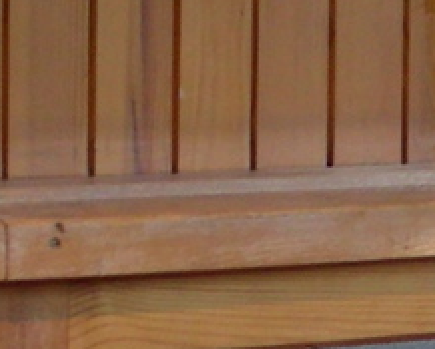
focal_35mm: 379
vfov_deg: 4.1
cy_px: 279
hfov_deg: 5.0
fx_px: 4886
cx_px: 1044
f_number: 3.5
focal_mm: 8.8
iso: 50
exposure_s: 1/12.2
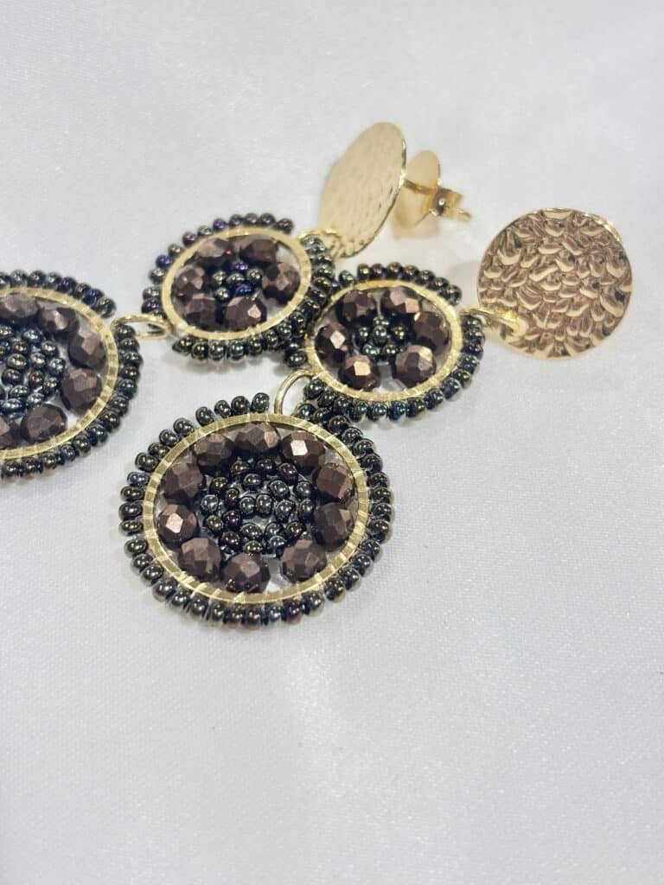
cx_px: 332
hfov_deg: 28.0
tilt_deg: -39.4
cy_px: 442
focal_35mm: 52
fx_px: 1330
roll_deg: +5.9
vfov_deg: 36.8
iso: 40
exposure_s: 1/205
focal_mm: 5.96
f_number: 1.6
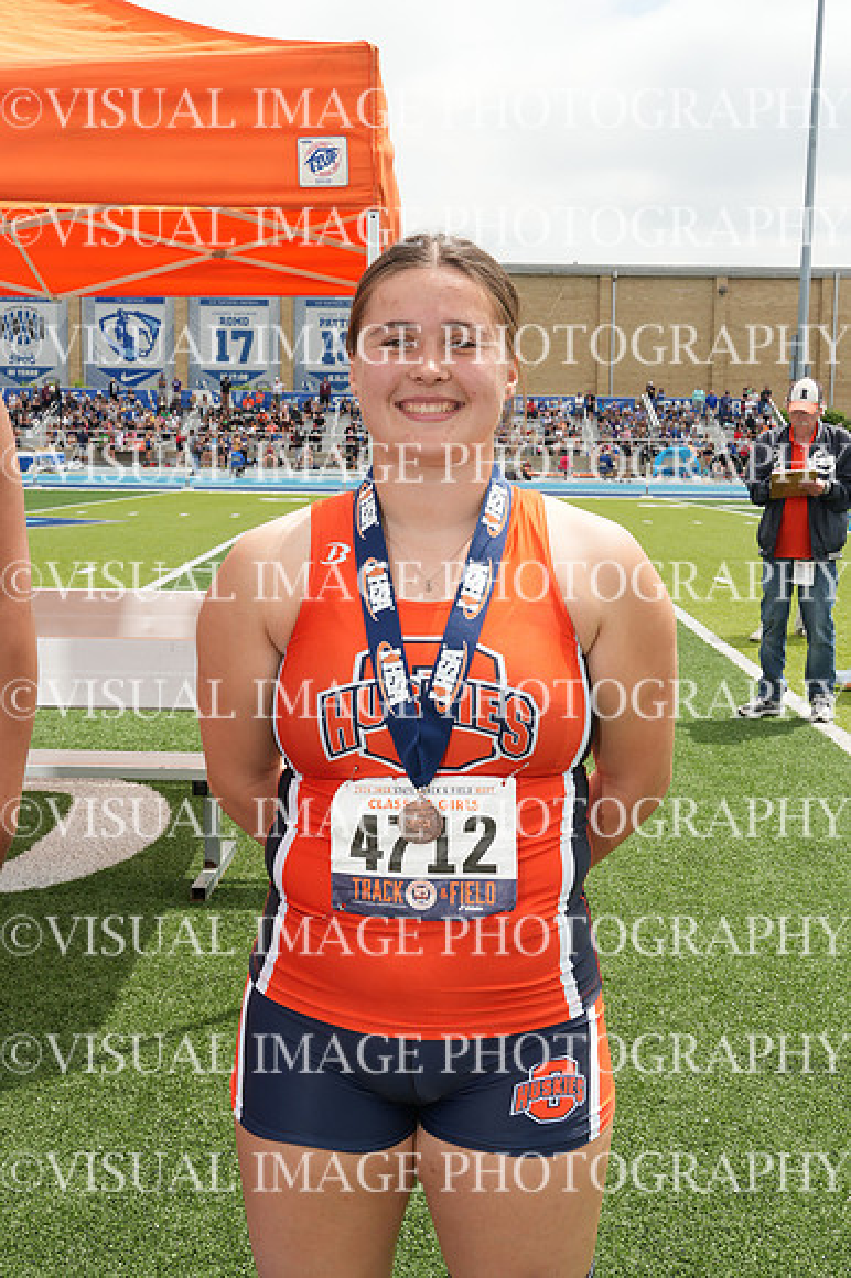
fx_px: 1651
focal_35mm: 46
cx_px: 426
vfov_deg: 42.3
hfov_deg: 28.9
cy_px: 639
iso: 160
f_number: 11
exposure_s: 1/160
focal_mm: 31
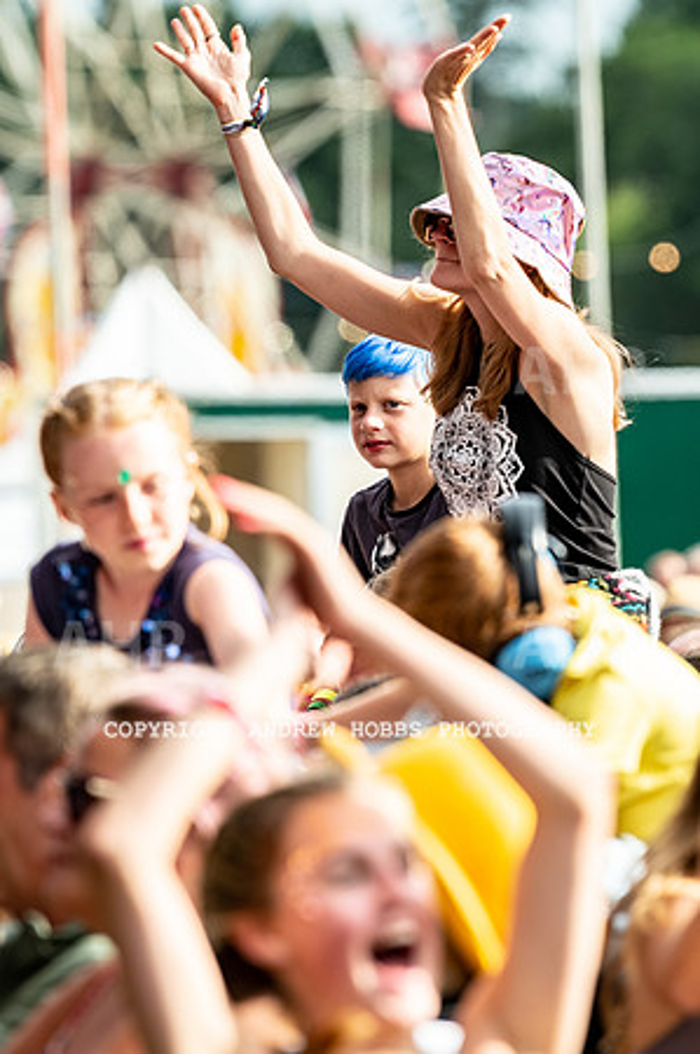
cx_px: 482
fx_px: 11760
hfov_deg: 3.4
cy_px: 413
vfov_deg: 5.1
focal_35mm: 402
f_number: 4
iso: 100
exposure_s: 1/500
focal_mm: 200
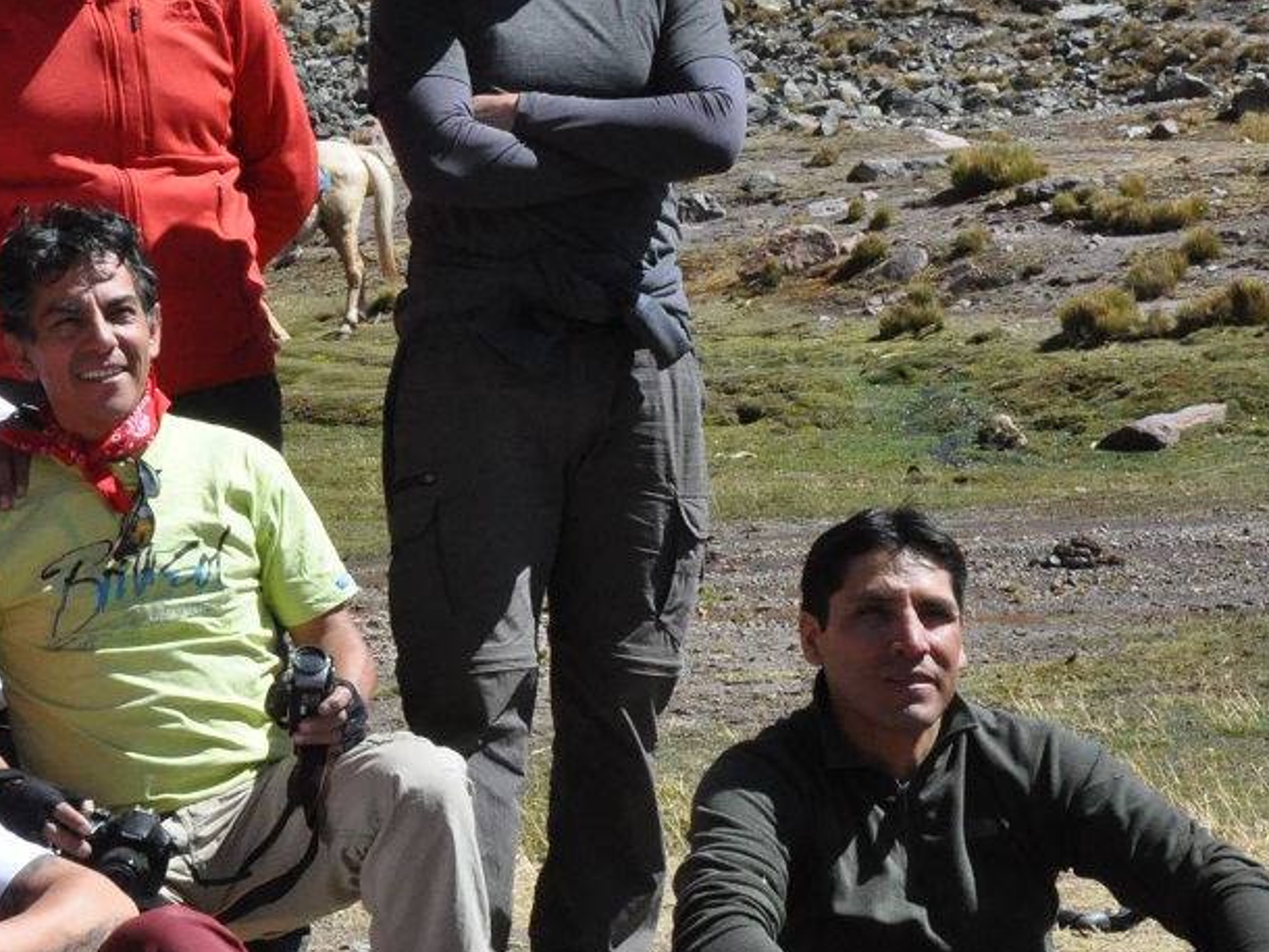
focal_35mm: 170
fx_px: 6235
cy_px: 368
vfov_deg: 8.7
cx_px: -92
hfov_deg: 11.5
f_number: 22
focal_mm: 48
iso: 2000
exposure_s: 1/500
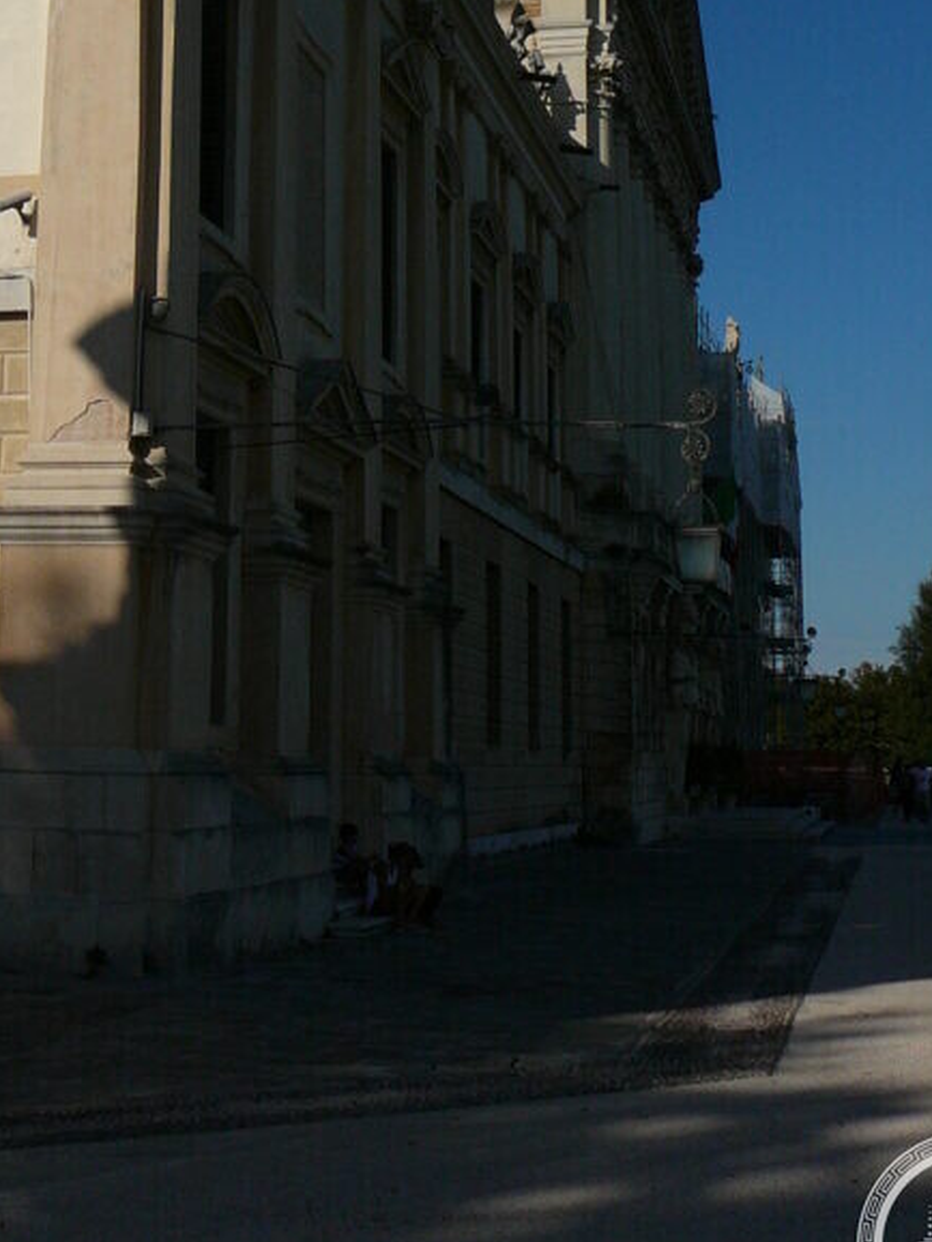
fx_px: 2224
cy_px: 269
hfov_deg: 23.5
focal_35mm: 62
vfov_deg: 30.5
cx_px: 271
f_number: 5
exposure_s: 1/1300
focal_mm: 5.2
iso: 80
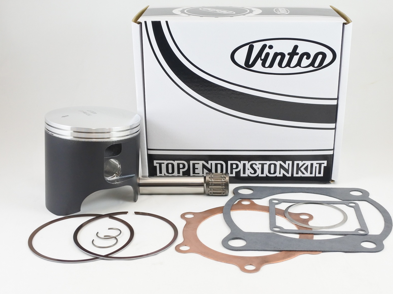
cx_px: 221
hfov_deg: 48.9
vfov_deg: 37.7
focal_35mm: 38
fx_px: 431
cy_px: 147
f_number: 3.8
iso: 560
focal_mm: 12.6
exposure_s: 1/125
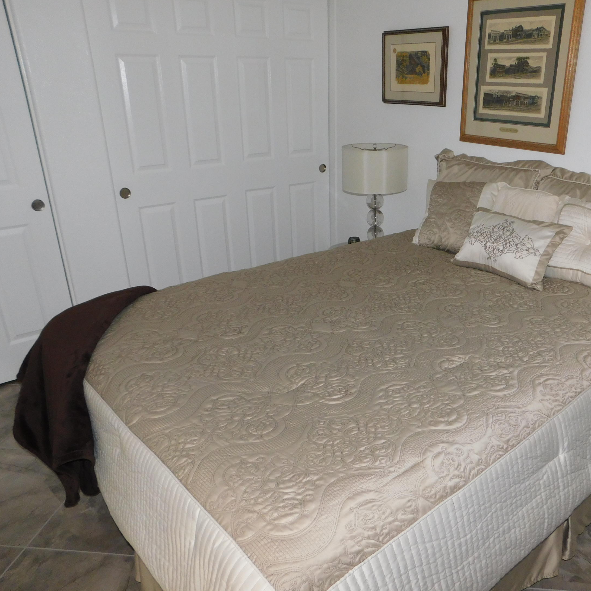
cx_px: 365
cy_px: 304
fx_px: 541
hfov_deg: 56.7
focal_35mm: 28
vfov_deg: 57.3
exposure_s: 1/30
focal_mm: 4
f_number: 3
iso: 200
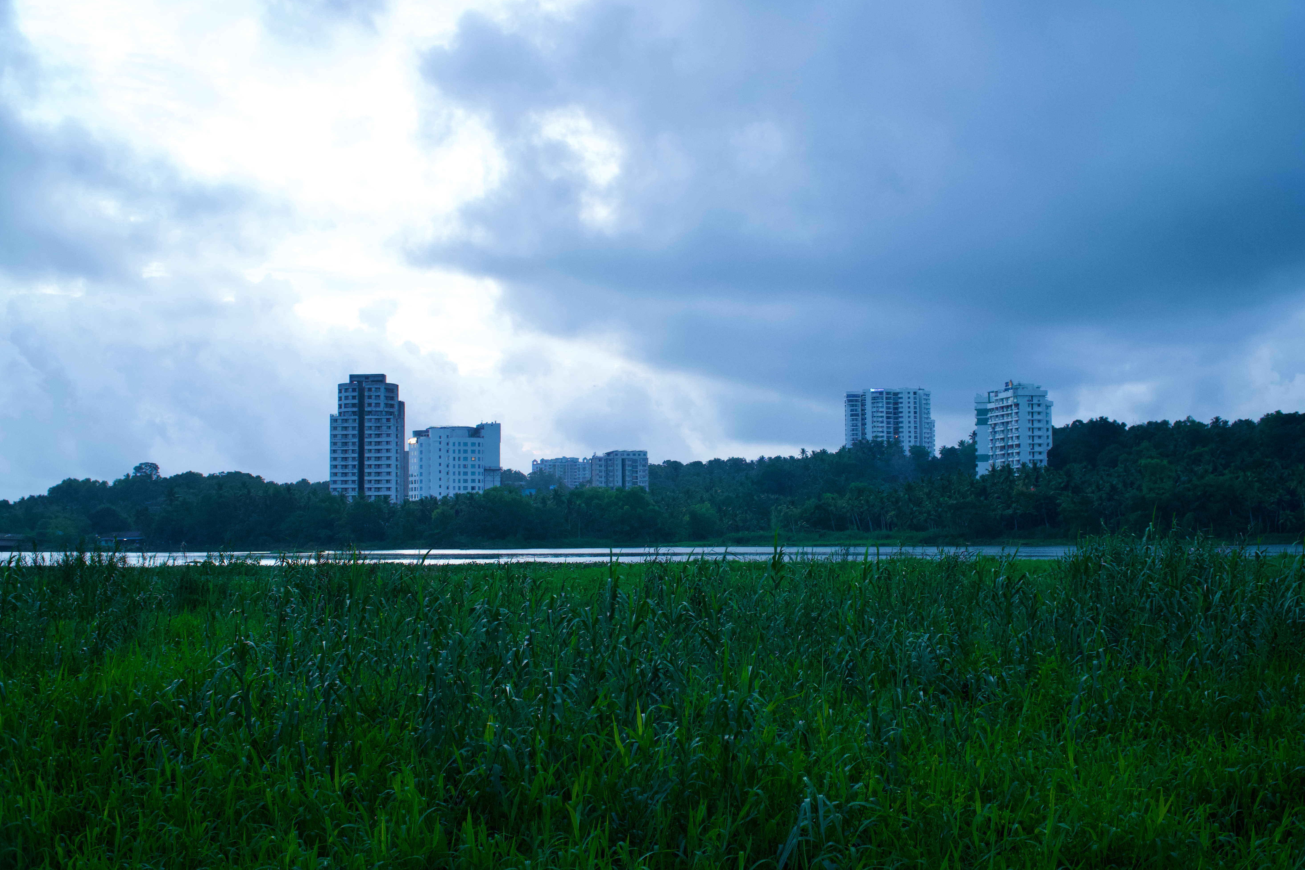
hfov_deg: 48.5
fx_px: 1450
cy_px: 430
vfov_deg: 33.4
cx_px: 669
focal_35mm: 40
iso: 1000
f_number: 4
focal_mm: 26
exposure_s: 1/320
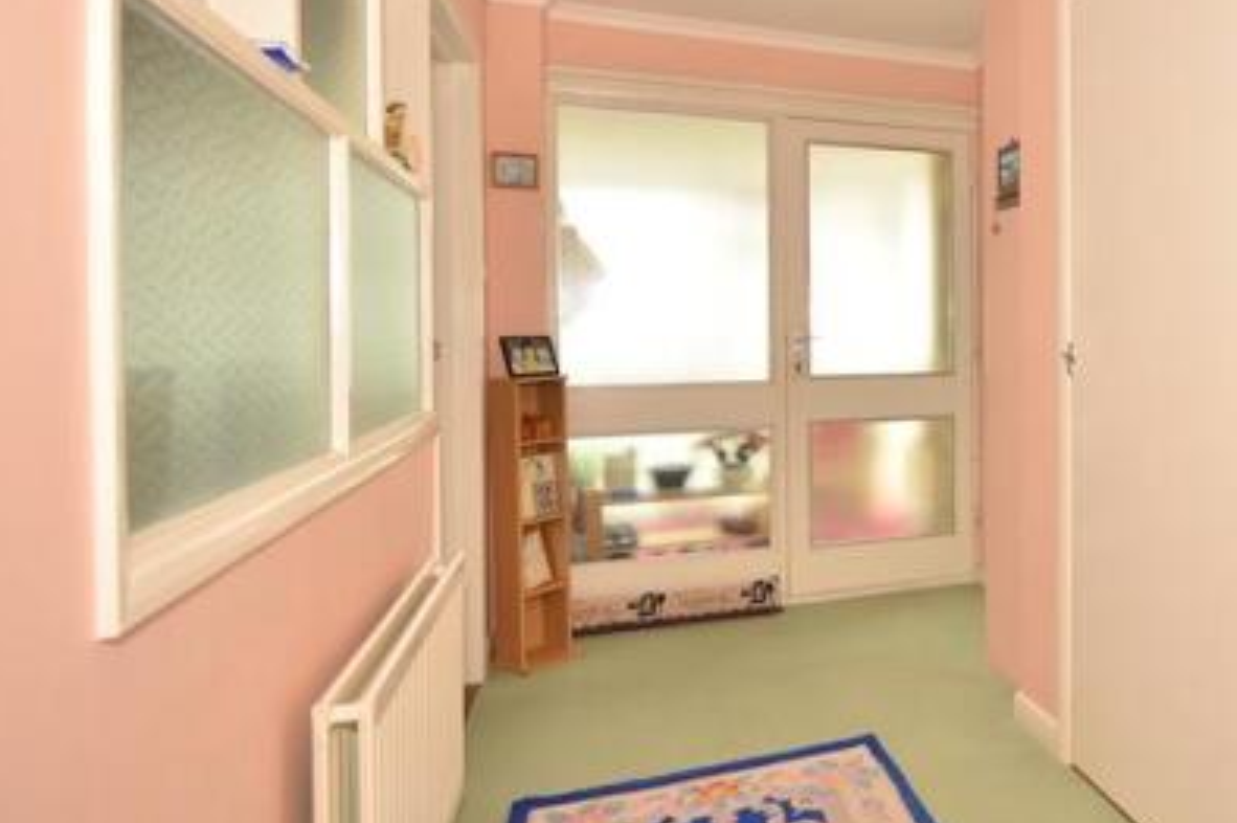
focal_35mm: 25
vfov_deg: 50.8
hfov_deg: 66.0
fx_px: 858
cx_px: 964
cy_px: 319
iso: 200
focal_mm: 10
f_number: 5
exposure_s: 1/100
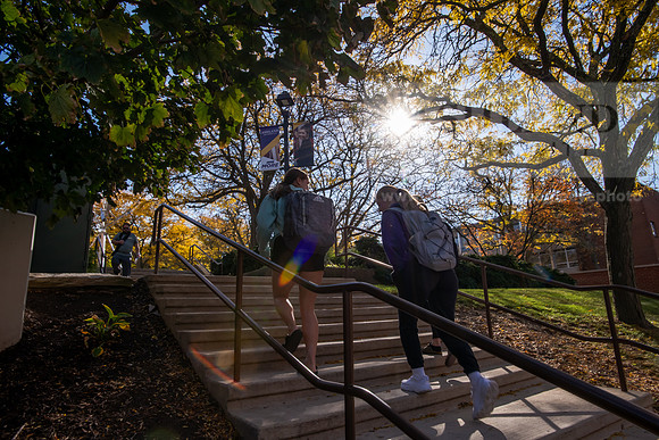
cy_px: 220
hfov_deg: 78.6
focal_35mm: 22
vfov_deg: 57.3
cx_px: 330
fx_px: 403
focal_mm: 22
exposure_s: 1/125
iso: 320
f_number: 20
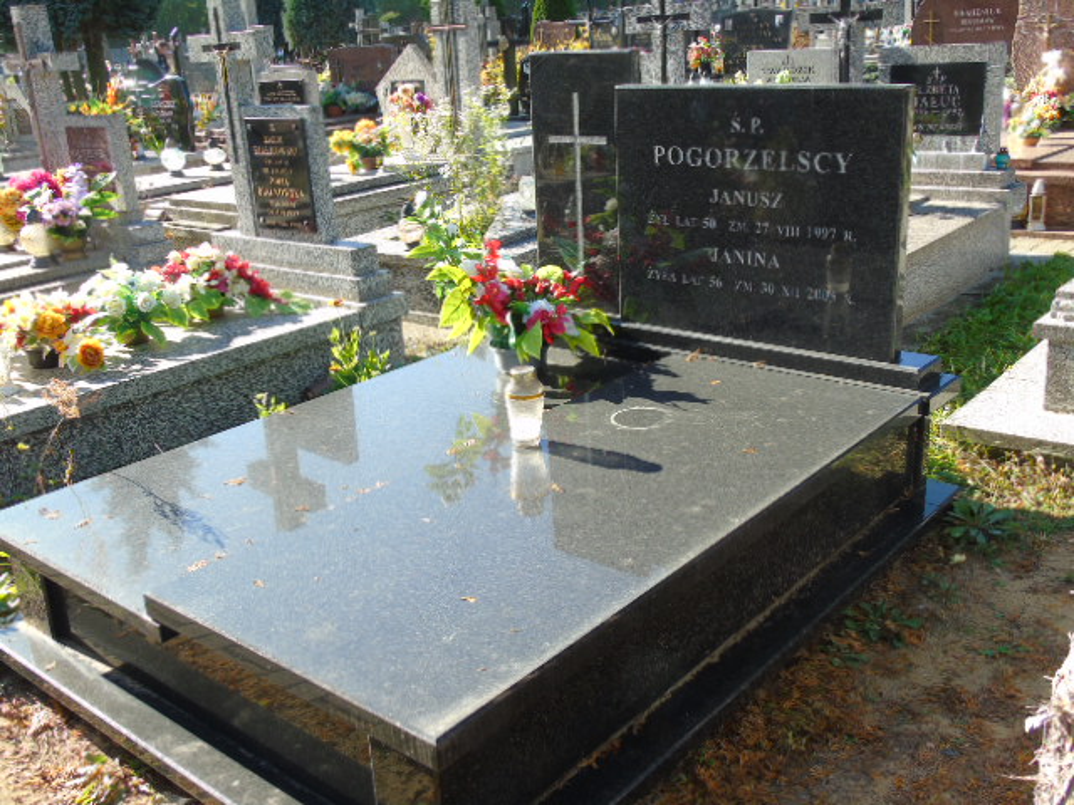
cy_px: 402
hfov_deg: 54.0
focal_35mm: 34
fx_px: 1055
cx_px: 537
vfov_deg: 41.8
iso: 80
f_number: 3.8
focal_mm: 6.1
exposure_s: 1/160
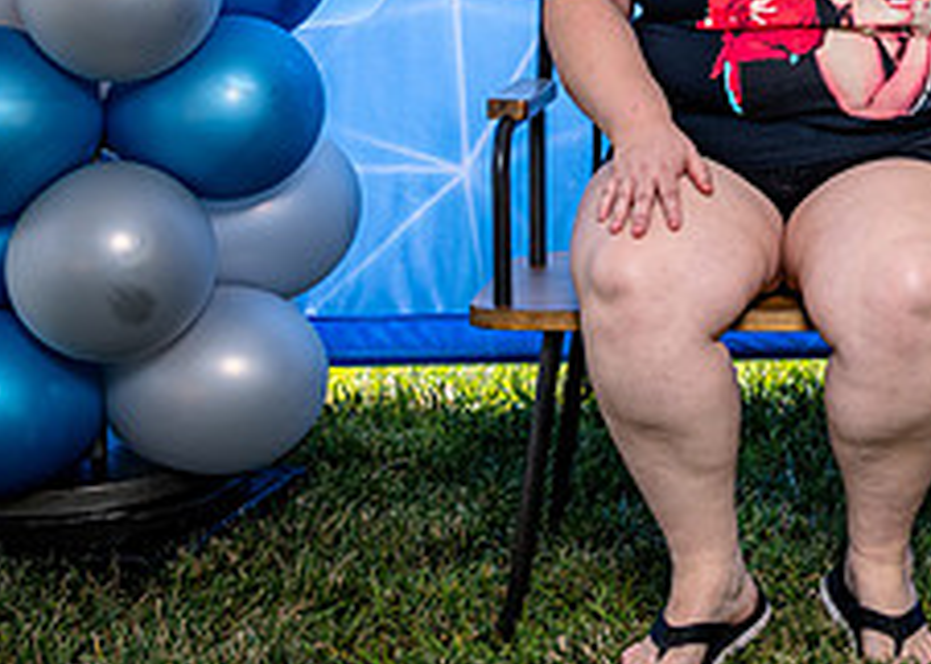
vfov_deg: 13.4
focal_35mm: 103
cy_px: -174
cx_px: 956
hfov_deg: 18.8
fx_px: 2721
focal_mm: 34
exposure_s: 1/250
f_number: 5.6
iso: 200
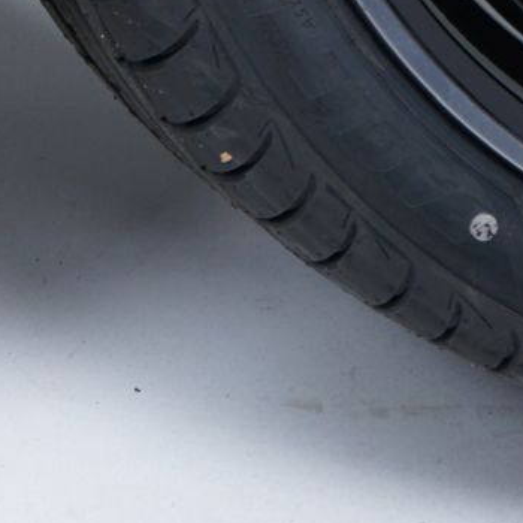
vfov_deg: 7.8
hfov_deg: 7.4
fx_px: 3743
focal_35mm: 219
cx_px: -844
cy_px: -379
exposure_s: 1/125
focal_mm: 47
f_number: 7.1
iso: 250
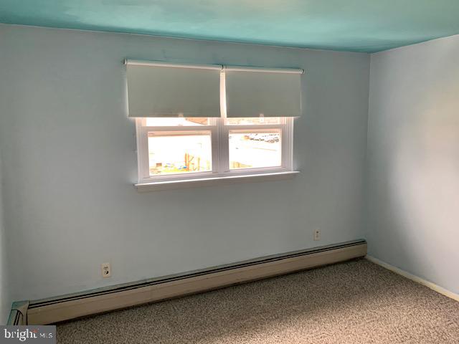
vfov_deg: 53.1
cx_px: 230
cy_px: 172
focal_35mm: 26
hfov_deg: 67.3
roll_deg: -1.9
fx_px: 345
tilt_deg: -5.9
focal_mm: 4.25
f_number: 1.8
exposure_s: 1/60
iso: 125
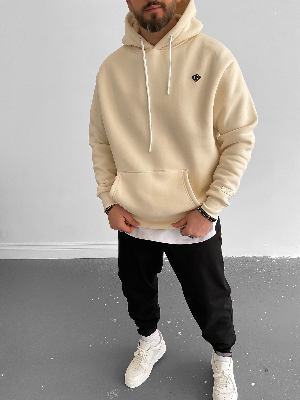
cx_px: 150
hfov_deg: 48.2
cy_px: 200
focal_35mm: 29
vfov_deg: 61.7
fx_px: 335
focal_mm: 3
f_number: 1.8
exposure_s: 1/120
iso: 64
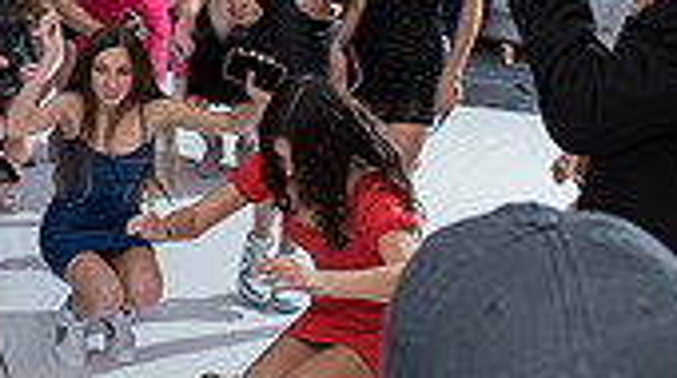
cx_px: -56
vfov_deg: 13.9
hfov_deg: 23.4
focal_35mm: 86
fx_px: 1541
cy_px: 66
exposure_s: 1/100
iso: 1250
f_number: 4
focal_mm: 24
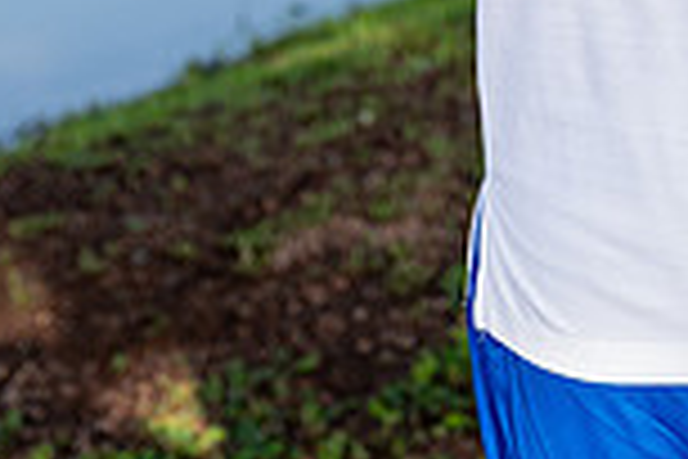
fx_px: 2694
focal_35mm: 141
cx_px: 612
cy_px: -522
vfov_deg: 9.0
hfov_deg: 14.4
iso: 100
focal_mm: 48
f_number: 4
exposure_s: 1/250
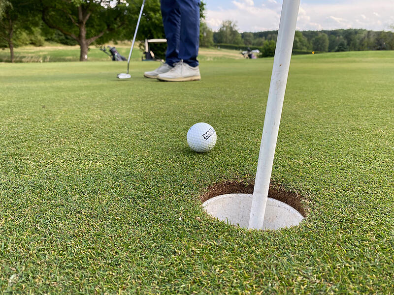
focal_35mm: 26
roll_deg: -0.8
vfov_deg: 53.1
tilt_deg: -18.3
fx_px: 296
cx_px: 197
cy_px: 148
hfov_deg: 67.3
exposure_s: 1/414
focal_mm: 4.25
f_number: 1.8
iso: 32
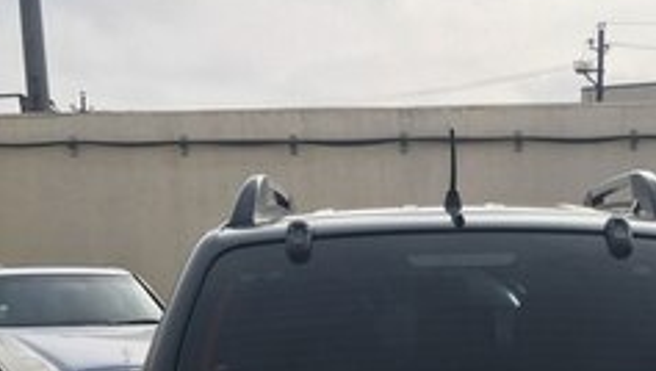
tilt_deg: -14.7
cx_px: 468
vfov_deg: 16.3
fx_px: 1149
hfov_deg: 31.4
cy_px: 604
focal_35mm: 66
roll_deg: +0.9
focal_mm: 4.15
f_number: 2.2
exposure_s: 1/1040
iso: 25
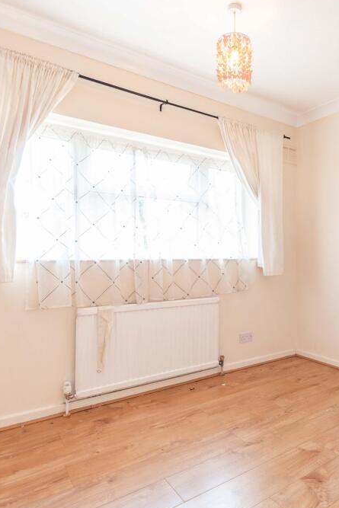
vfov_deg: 76.1
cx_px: 248
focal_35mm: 23
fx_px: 325
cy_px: 254
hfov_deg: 53.0
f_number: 9
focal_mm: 10
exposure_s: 1/20
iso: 200
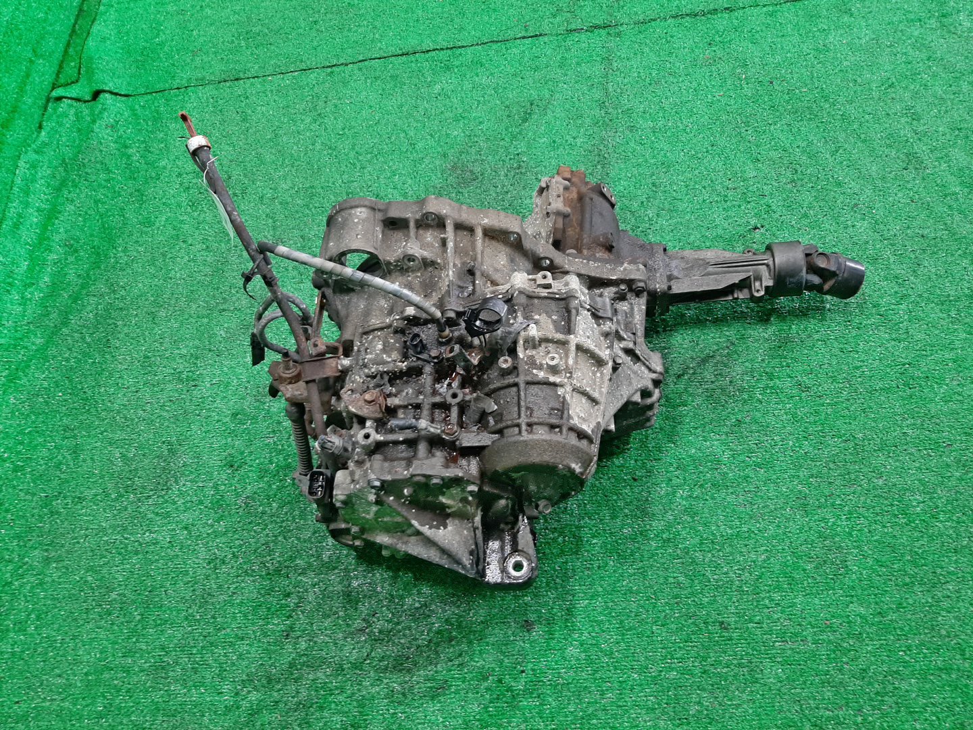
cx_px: 486
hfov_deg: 67.3
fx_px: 731
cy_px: 365
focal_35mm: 26
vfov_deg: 53.1
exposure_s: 1/50
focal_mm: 3.93
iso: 127
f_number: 1.7
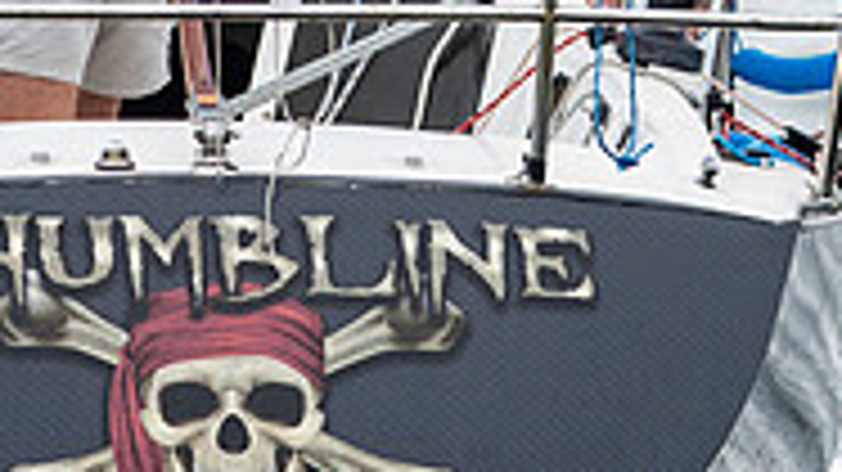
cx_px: 594
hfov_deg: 1.5
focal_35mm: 1461
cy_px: -285
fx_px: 32605
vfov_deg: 0.8
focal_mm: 300
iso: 400
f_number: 4.5
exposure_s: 1/1250
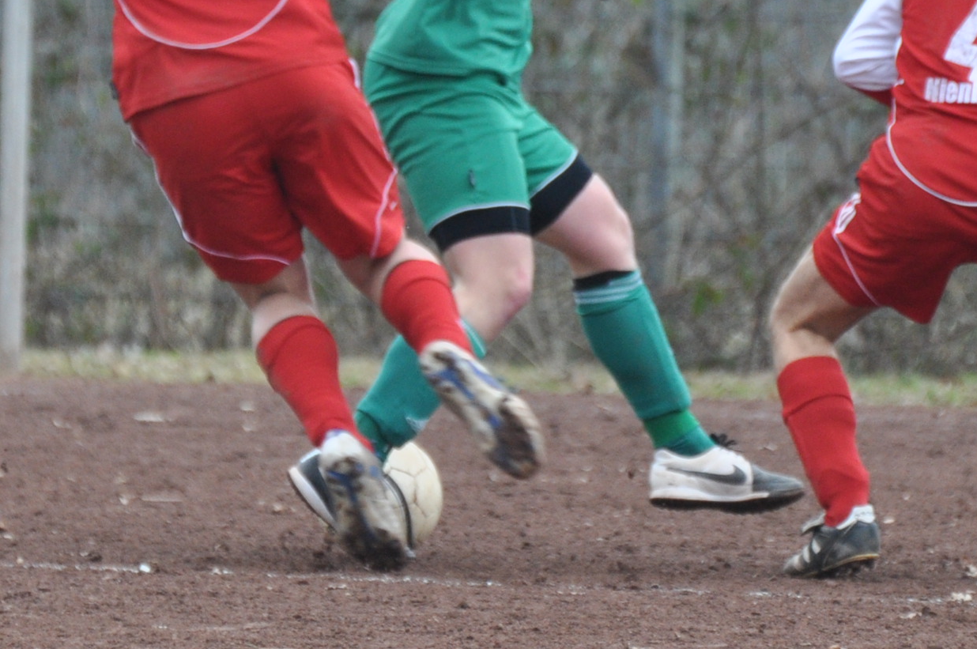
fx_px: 24342
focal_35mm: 898
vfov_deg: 1.5
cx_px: 410
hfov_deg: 2.3
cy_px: 183
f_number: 5.3
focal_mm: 230
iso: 640
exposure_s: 1/400
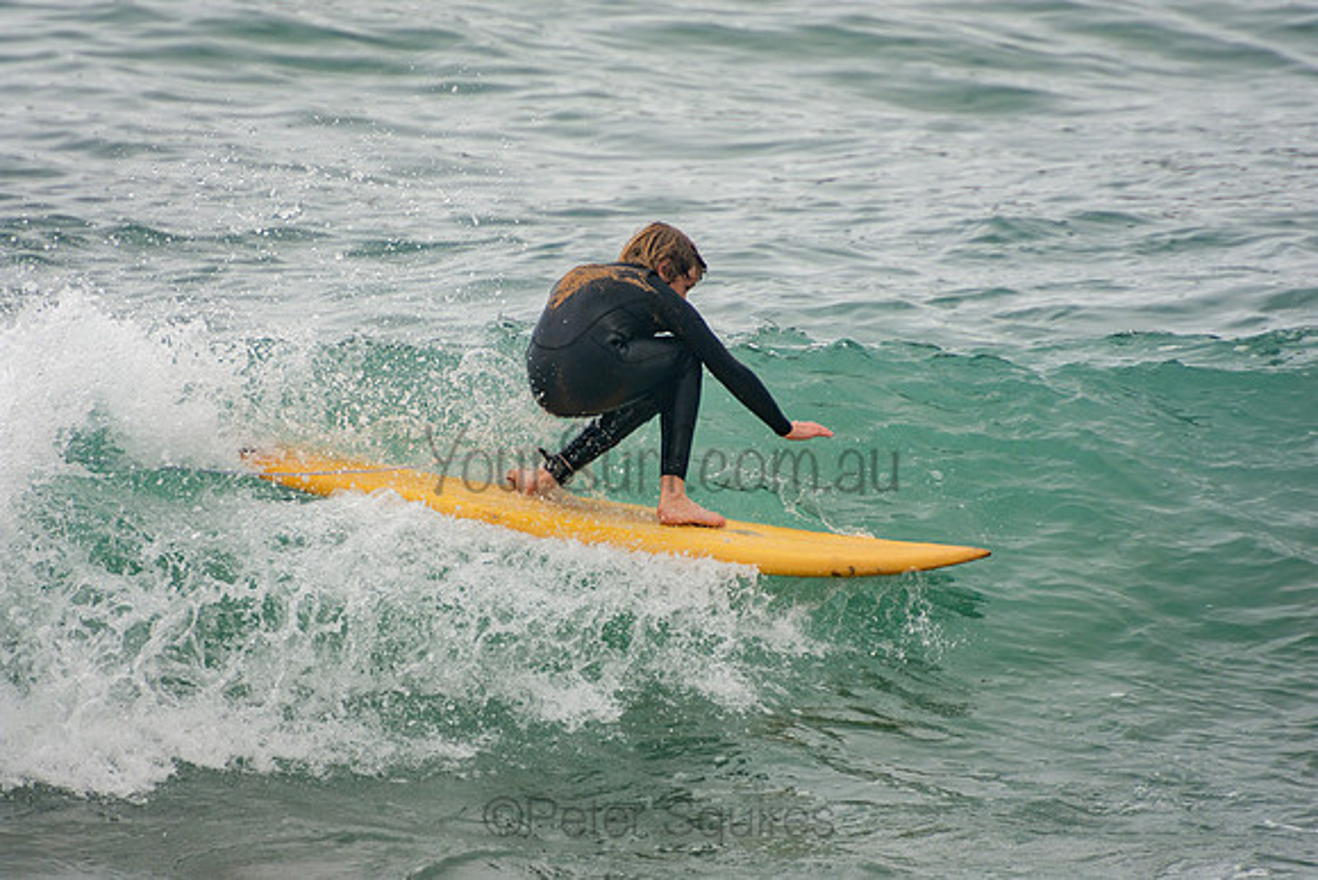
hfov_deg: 3.4
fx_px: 21971
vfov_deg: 2.3
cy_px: 440
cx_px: 659
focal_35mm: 600
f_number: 5.6
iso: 280
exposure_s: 1/1250
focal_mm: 400
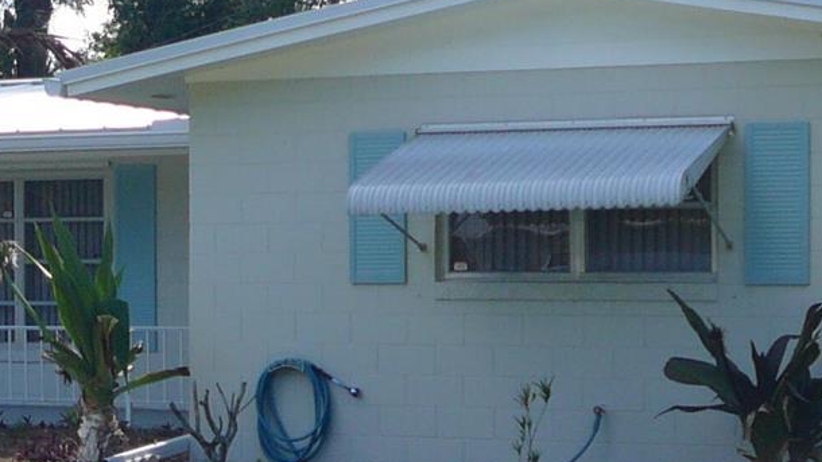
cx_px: 422
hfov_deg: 21.4
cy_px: 383
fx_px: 2179
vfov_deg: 12.0
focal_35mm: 100
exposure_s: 1/800
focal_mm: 5.2
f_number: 2.8
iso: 80
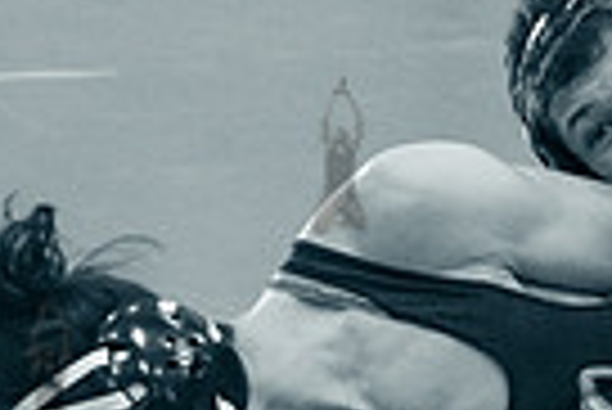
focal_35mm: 387
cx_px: 699
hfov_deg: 5.3
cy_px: 396
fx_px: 6586
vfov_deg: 3.6
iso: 8000
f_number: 3.2
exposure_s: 1/640
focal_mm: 70
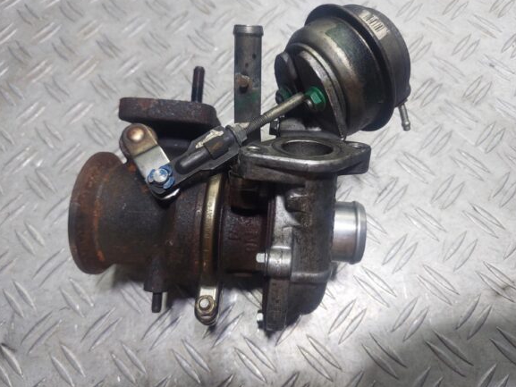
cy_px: 189
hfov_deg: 67.3
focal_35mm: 26
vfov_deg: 53.1
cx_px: 263
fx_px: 388
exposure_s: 1/100
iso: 200
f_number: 1.8
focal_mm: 5.23
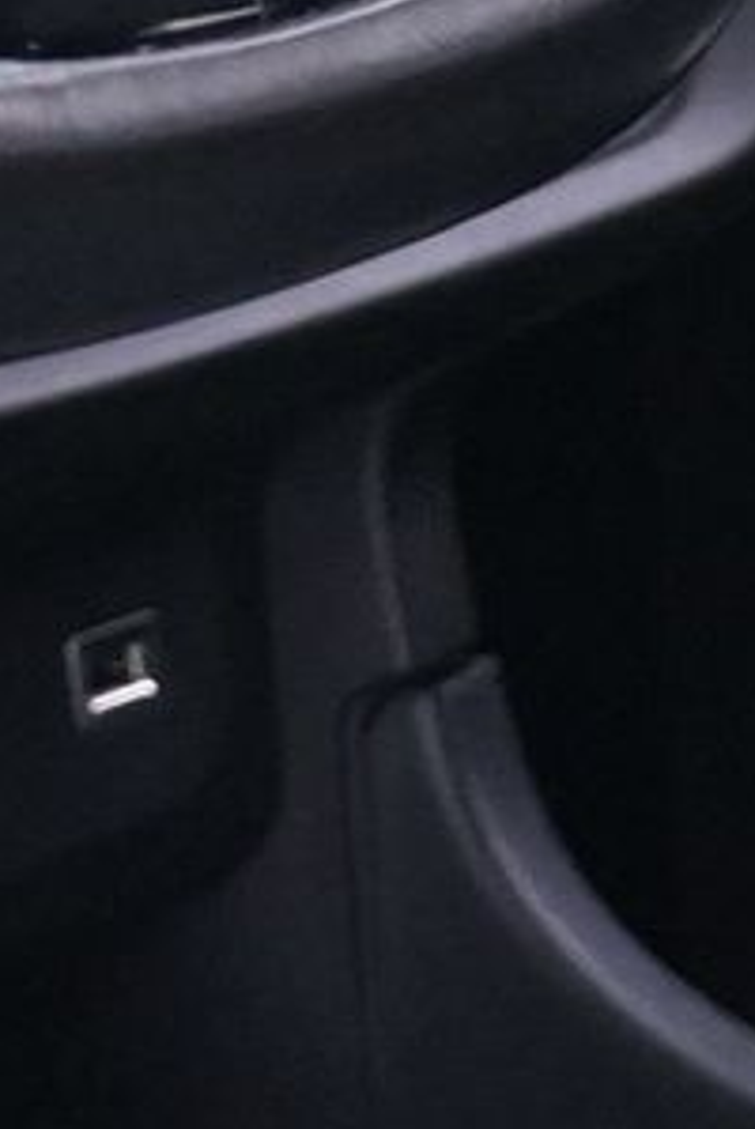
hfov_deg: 3.0
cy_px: -740
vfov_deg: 4.5
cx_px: -1329
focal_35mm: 459
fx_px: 14405
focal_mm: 55
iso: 2500
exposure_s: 1/10
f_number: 5.6
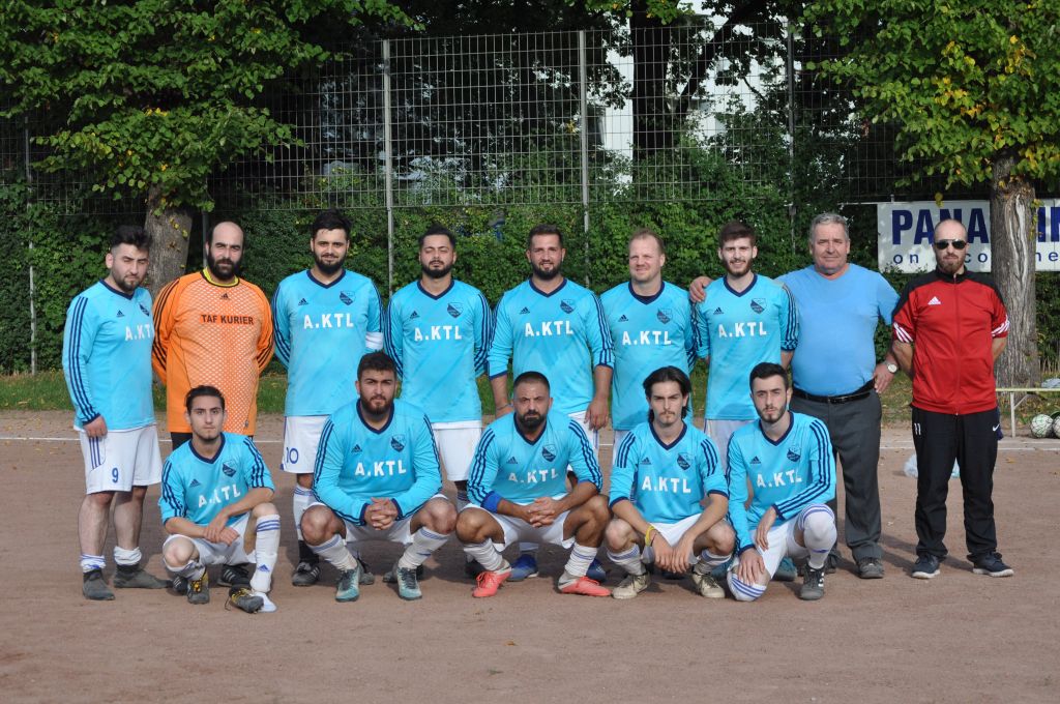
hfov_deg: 24.6
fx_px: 2426
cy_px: 352
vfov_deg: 16.5
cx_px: 530
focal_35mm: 82
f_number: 7.1
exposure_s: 1/200
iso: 200
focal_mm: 55
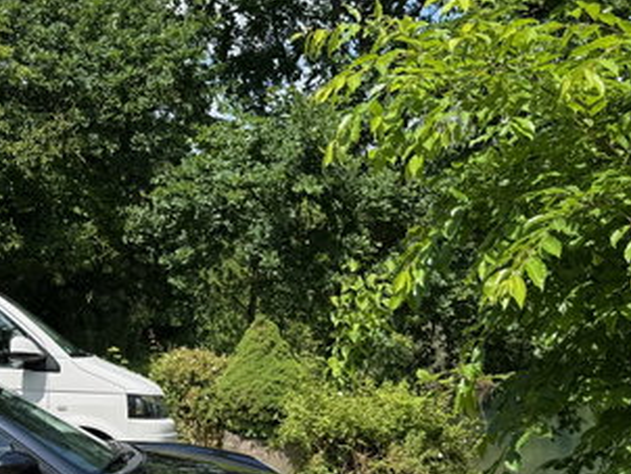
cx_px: -6
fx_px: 1113
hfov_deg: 29.5
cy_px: 313
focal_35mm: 61
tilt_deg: +0.4
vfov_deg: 24.0
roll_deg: +2.6
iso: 100
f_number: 1.78
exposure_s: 1/3021
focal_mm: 6.76
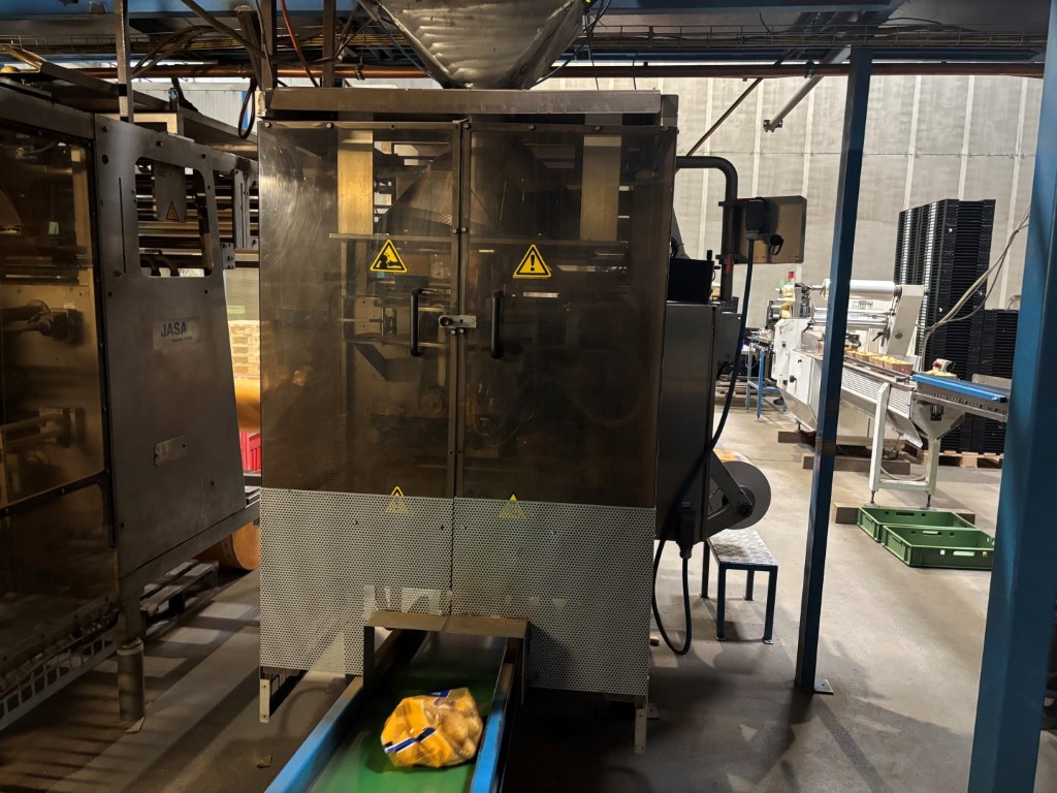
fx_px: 794
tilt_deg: -6.9
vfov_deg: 53.1
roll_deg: -1.9
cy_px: 396
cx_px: 528
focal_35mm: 26
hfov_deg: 67.3
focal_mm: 5.96
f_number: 1.6
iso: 640
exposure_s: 1/25
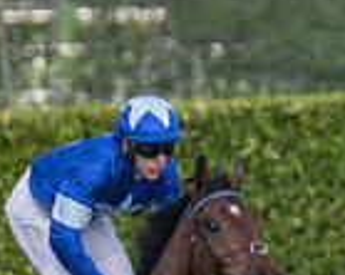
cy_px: 419
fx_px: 13795
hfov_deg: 1.4
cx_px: 429
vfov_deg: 1.1
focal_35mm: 1352
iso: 400
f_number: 4
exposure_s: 1/2500
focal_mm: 145
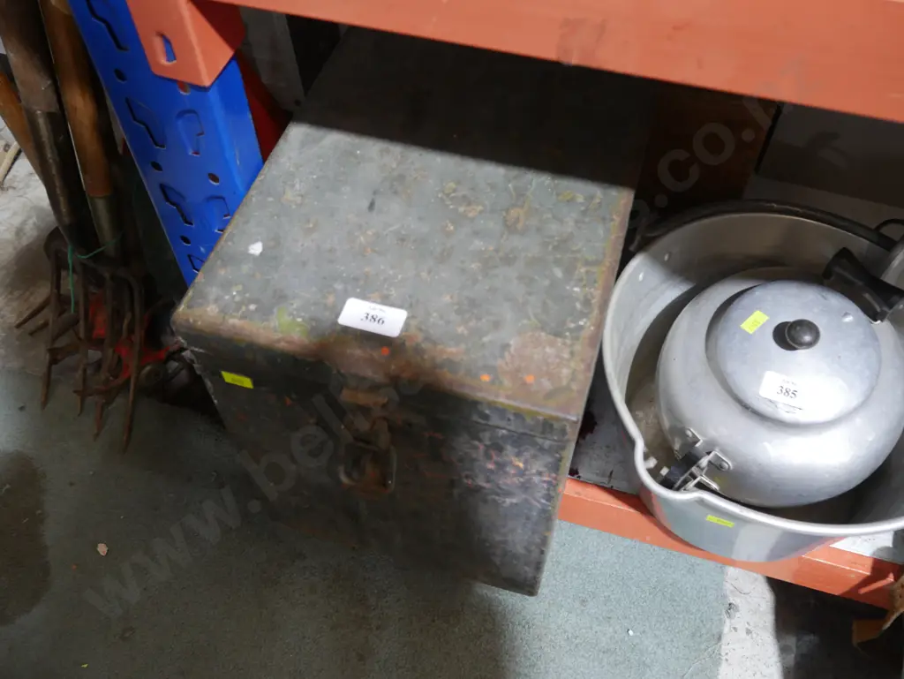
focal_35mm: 32
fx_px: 836
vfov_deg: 44.2
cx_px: 452
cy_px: 340
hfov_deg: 56.8
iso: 800
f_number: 3.6
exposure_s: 1/60
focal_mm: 16
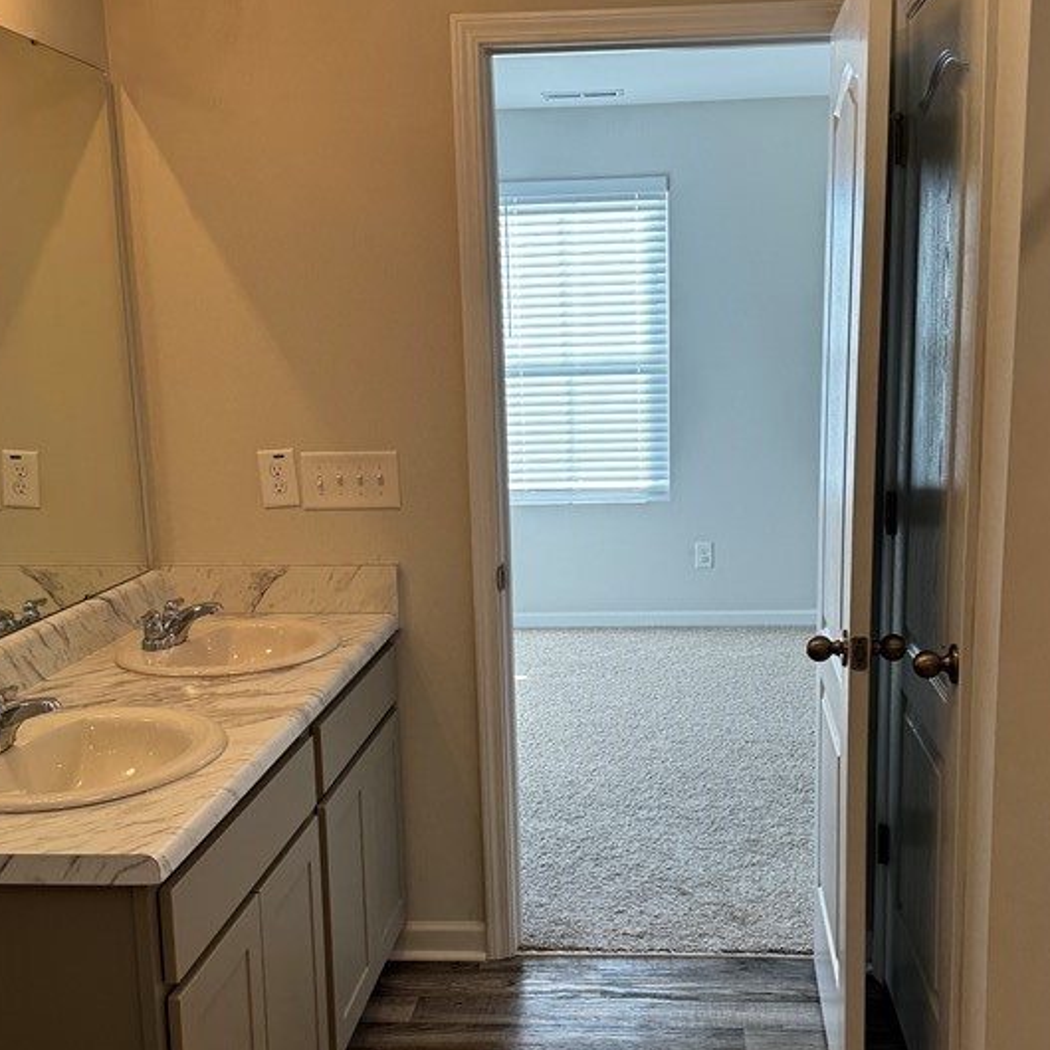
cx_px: 573
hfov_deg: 40.9
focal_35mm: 41
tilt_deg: -12.2
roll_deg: +1.6
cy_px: 644
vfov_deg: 40.7
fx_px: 1407
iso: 64
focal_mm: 6.86
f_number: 1.78
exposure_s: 1/120
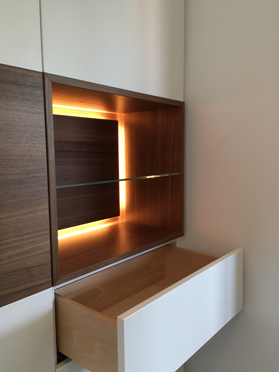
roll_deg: -0.2
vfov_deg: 61.7
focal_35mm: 29
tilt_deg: -7.1
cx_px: 140
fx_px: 312
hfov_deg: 48.2
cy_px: 186
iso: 64
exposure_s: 1/33
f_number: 2.2
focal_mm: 4.15
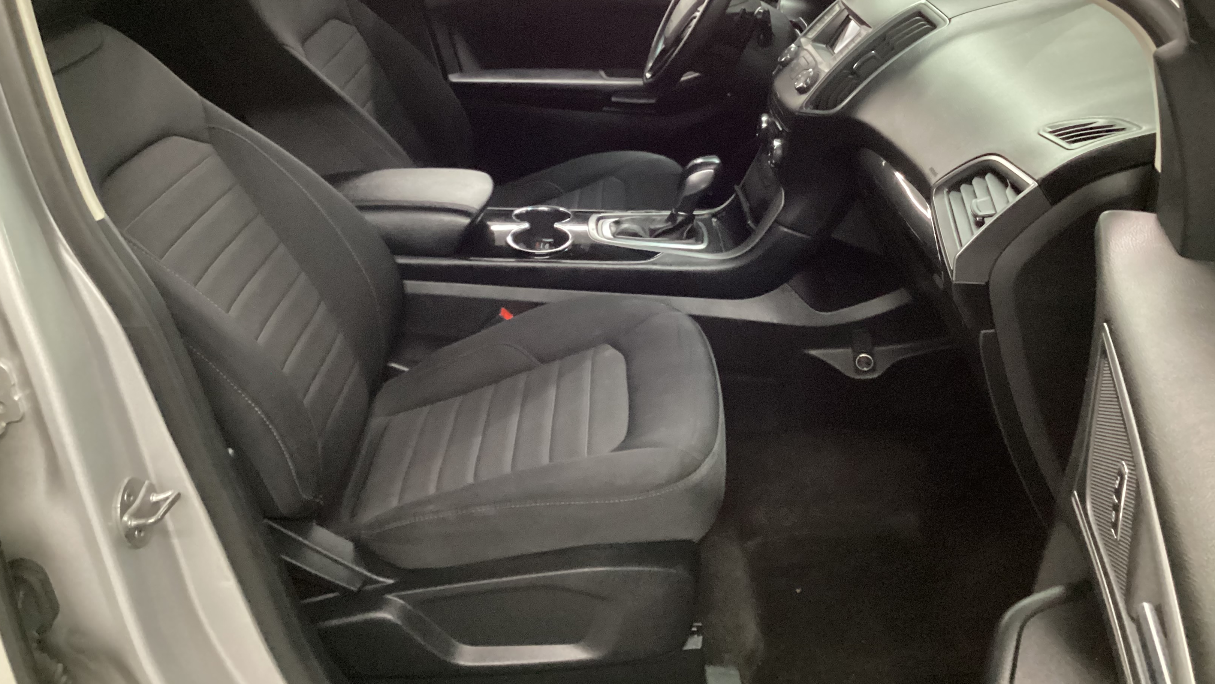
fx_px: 1095
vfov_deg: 34.4
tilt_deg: -25.2
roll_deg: +3.5
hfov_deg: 58.0
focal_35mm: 34
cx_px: 606
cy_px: 233
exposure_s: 1/25
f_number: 2.4
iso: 800
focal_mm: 3.3
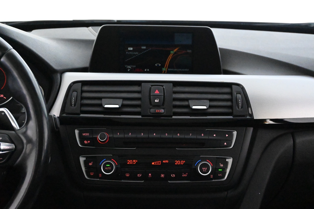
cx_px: 157
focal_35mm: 56
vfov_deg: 24.4
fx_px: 484
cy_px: 104
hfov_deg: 35.9
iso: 18000
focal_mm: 37
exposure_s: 1/60
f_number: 5.3
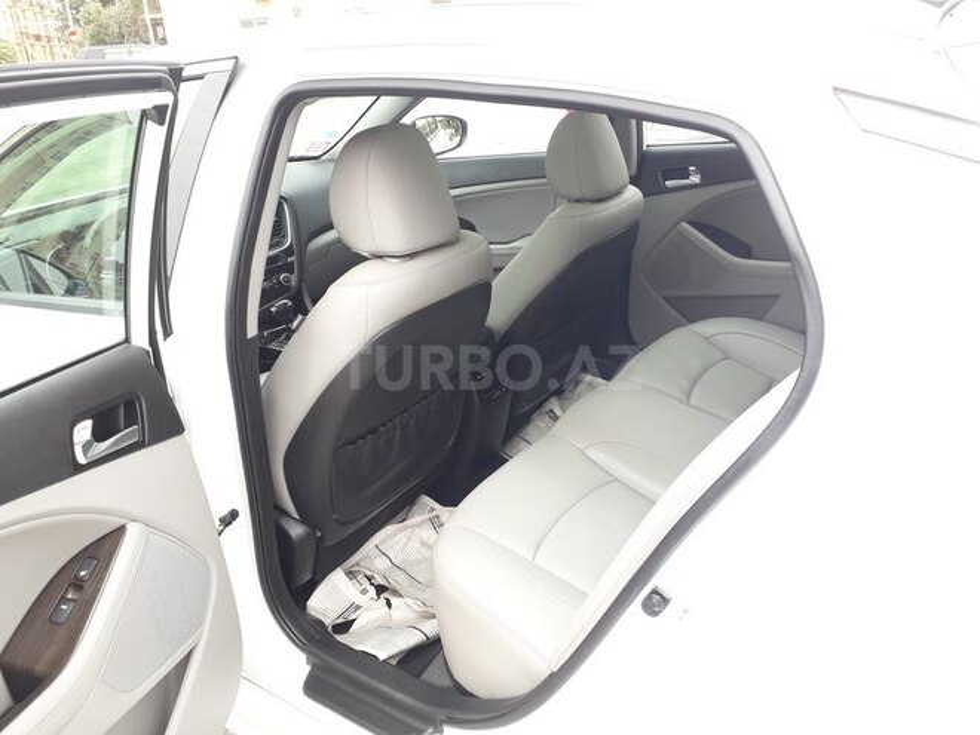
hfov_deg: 65.3
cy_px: 368
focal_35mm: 27
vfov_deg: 51.4
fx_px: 764
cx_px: 490
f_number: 1.9
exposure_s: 1/258
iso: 40
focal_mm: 3.6
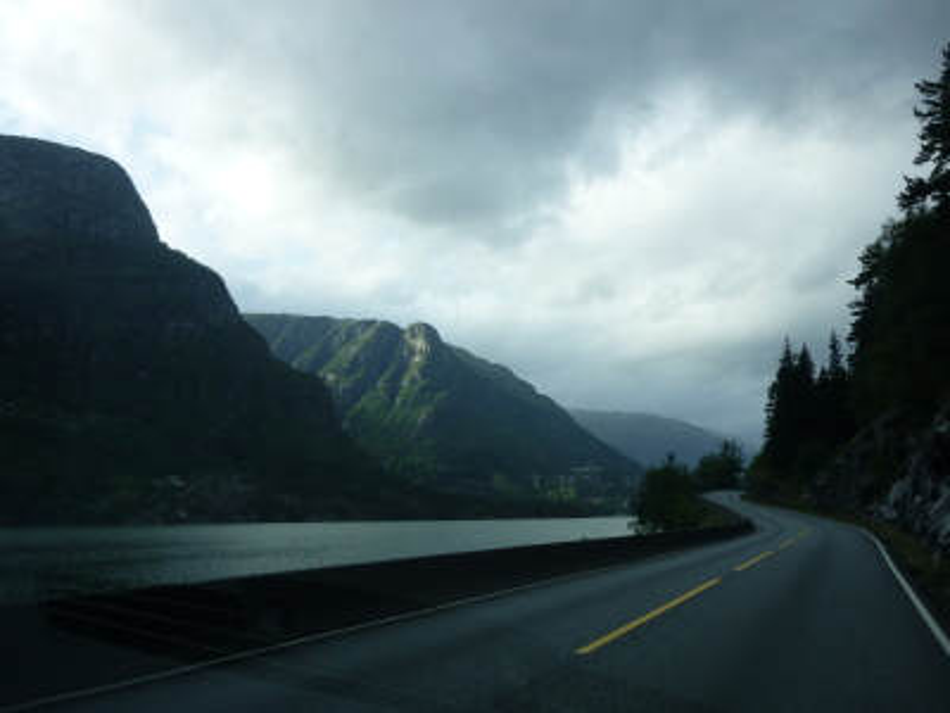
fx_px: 906
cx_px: 475
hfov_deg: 55.4
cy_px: 356
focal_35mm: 33
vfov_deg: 42.9
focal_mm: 5.5
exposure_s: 1/500
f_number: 2.8
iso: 80
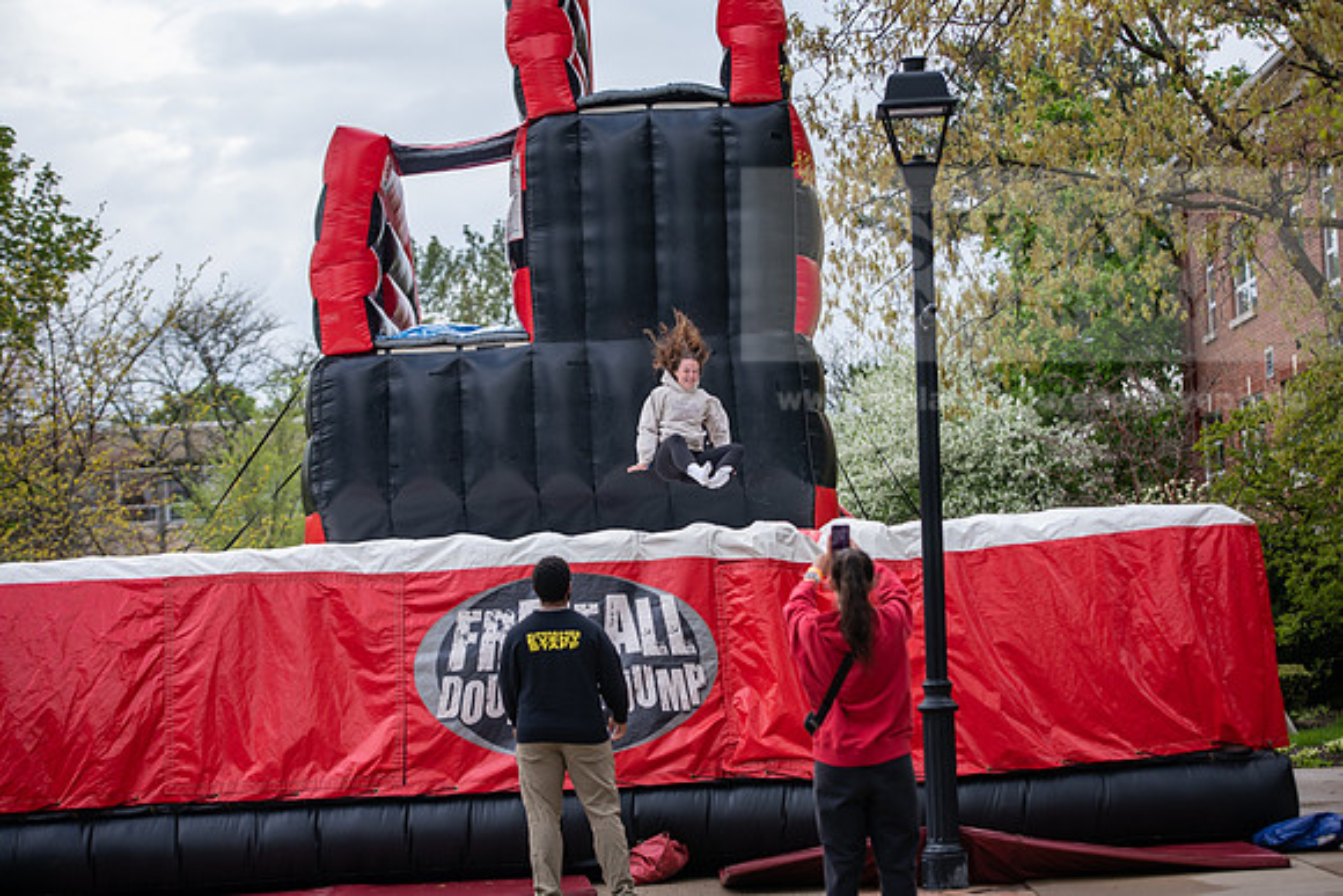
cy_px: 448
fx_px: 3060
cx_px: 672
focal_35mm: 82
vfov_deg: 16.7
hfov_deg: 24.8
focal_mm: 82
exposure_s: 1/640
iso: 100
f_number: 3.5
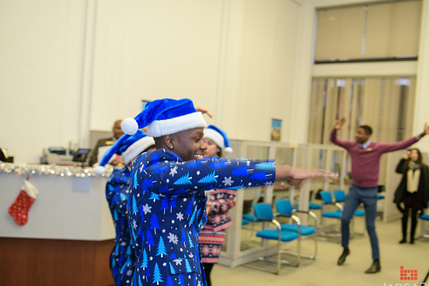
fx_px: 477
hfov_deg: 48.5
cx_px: 220
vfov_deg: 33.4
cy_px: 150
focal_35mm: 40
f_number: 3.2
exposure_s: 1/125
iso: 1000
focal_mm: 36
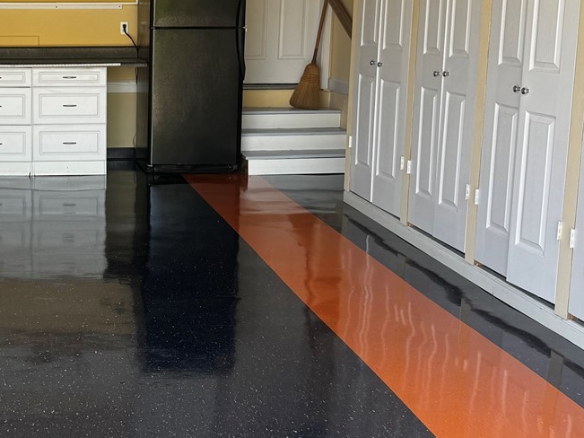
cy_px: 162
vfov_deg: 24.7
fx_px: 995
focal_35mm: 59
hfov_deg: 31.2
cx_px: 55
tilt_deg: -9.5
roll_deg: -0.7
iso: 80
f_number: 1.78
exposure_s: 1/292
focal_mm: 6.76
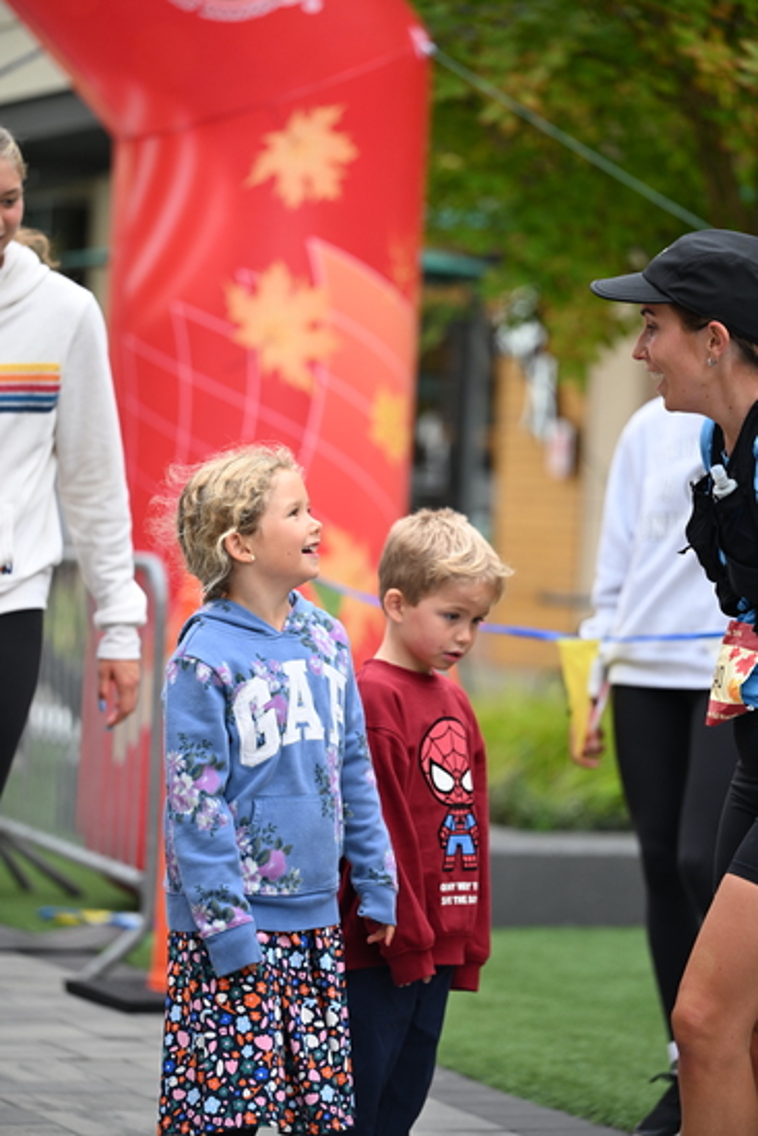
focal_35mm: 125
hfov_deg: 11.0
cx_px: 379
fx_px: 3945
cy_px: 568
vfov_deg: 16.4
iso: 640
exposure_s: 1/1600
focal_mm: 125
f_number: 2.8
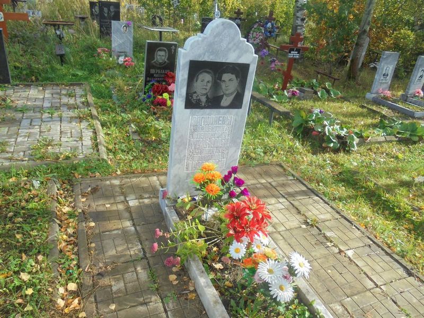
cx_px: 212
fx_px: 318
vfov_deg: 53.1
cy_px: 159
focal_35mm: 26
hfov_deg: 67.3
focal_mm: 4.6
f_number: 3.5
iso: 100
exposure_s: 1/400
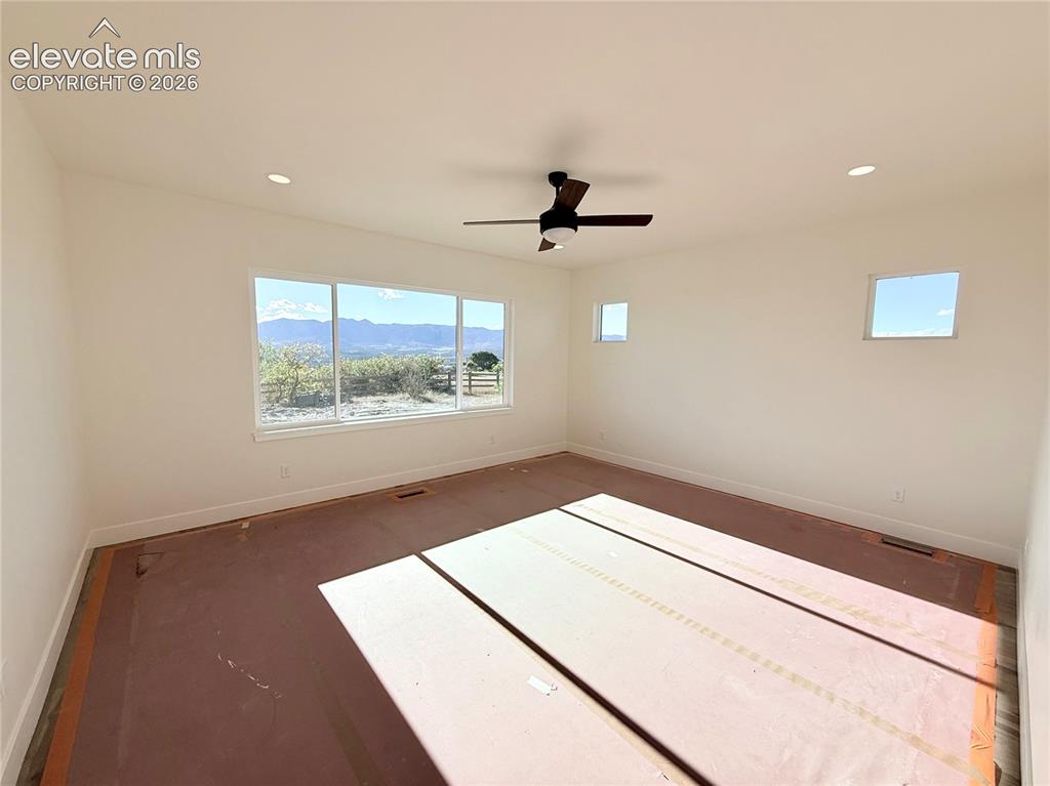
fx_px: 424
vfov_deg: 85.6
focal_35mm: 14
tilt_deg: -6.6
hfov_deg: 102.1
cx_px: 525
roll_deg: -1.1
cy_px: 393
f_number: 2.2
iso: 64
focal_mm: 2.22
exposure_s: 1/1399
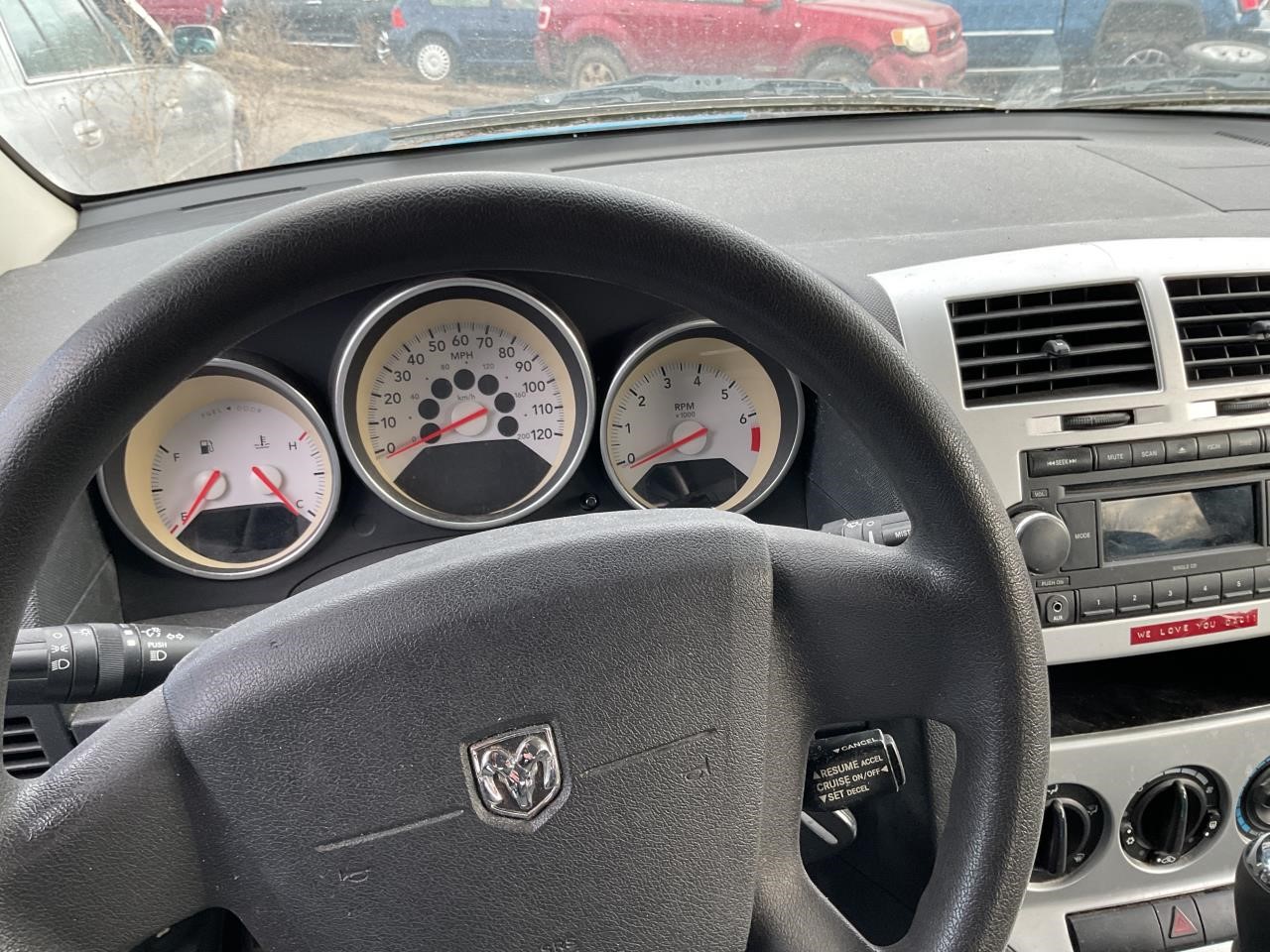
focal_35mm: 29
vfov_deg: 48.2
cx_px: 635
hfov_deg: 61.7
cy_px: 476
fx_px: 1064
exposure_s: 1/120
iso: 50
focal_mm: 3
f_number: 1.8
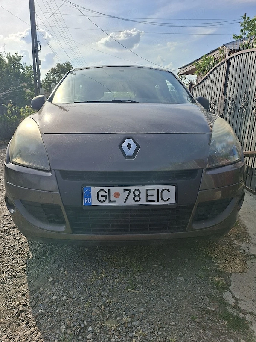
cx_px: 128
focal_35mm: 23
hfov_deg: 58.9
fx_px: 227
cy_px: 171
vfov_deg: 73.9
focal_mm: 5.54
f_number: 1.8
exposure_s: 1/3333
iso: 50
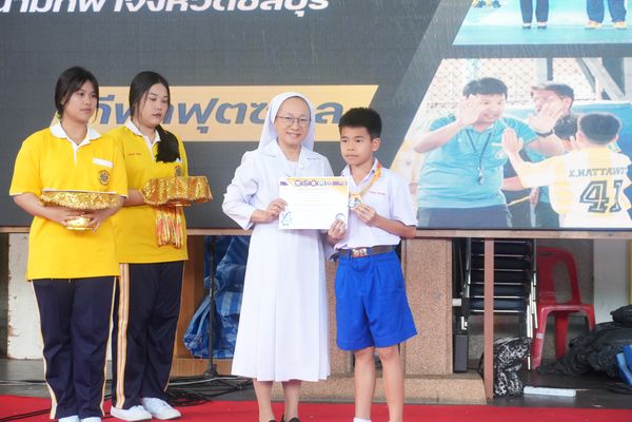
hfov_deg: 31.9
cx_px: 316
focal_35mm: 63
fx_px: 1106
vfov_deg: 21.6
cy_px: 211
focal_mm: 42
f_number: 5.6
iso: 1600
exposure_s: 1/100
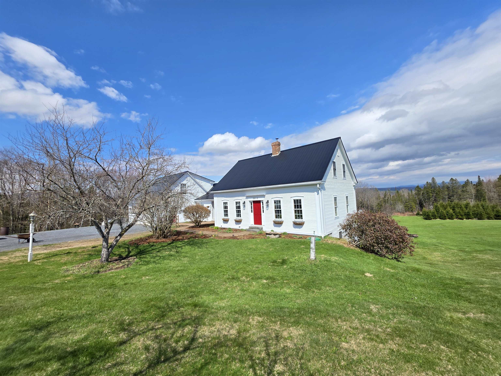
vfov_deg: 89.9
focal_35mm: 13
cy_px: 188
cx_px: 250
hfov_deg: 106.2
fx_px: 188
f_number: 1.9
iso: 40
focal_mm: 2.2
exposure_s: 1/2198
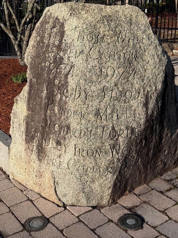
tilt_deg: -17.8
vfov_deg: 39.7
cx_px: 89
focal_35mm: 48
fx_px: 329
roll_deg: -1.4
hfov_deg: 30.3
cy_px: 119
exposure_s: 1/3378
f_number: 1.78
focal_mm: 6.76
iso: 64
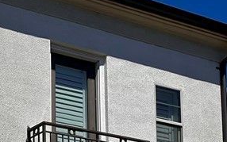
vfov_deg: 12.8
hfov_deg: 18.8
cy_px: 271
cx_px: -154
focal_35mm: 91
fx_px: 563
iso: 80
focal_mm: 6.86
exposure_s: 1/8929
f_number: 1.78
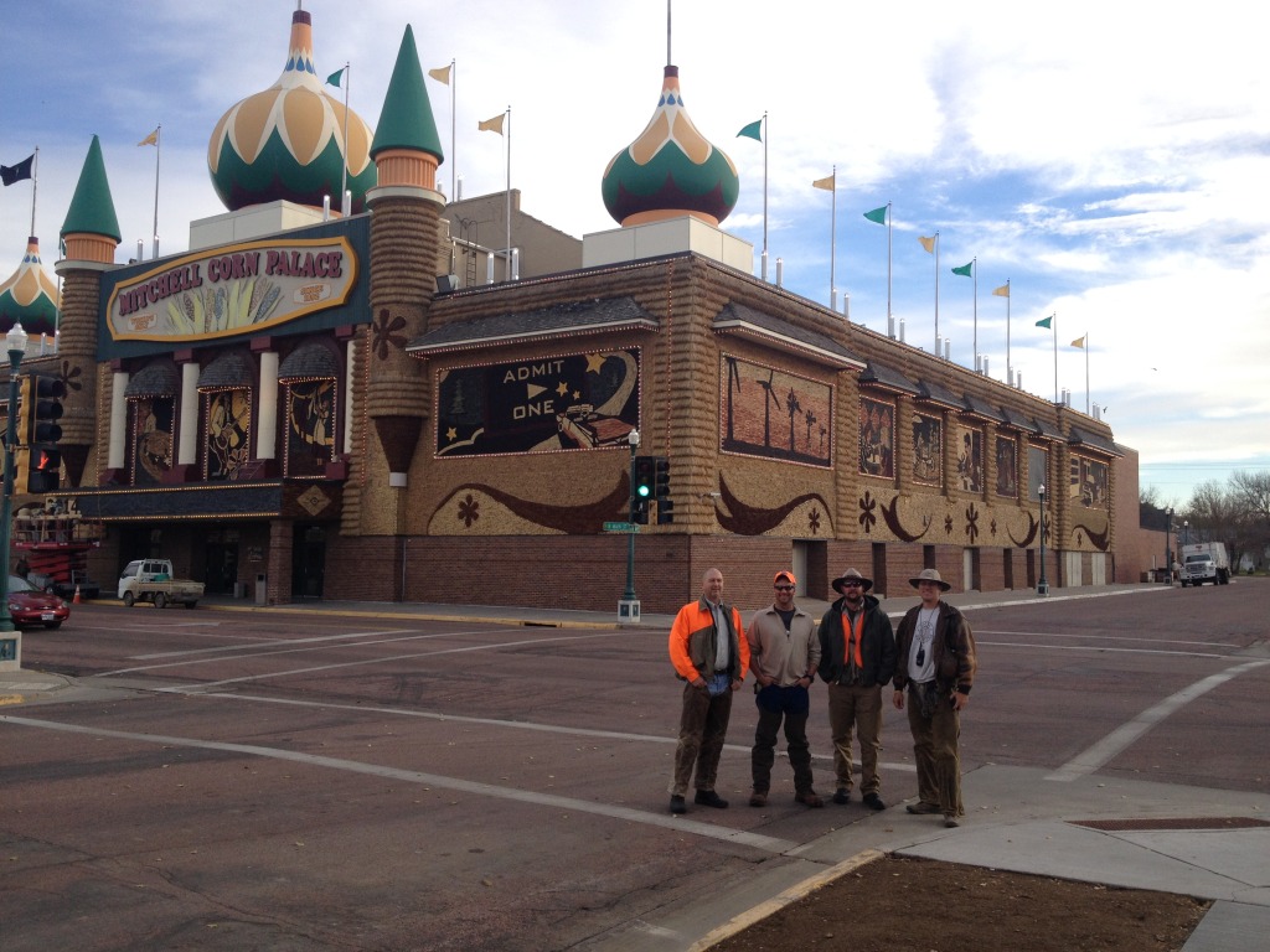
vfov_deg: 40.7
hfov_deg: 52.6
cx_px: 635
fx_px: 1284
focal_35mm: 35
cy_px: 476
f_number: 2.4
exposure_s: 1/575
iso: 50
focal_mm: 4.28
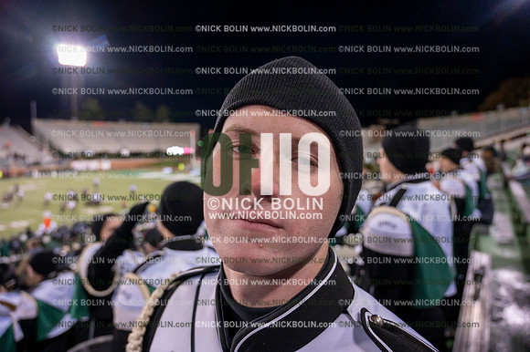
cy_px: 176
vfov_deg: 53.1
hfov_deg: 73.8
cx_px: 265
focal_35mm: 24
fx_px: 353
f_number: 4.5
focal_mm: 24
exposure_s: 1/640
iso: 5000
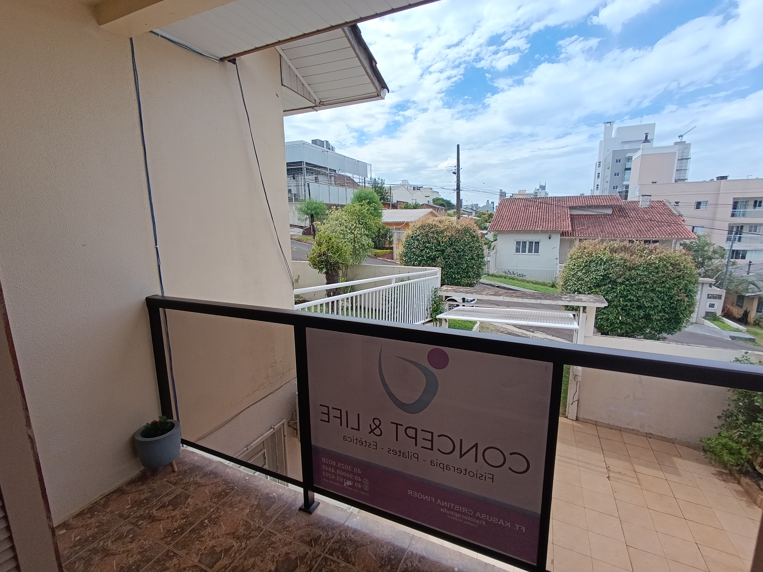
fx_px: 353
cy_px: 286
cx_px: 382
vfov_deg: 78.1
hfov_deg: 94.5
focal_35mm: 16
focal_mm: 1.65
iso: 50
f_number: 2.2
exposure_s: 1/753
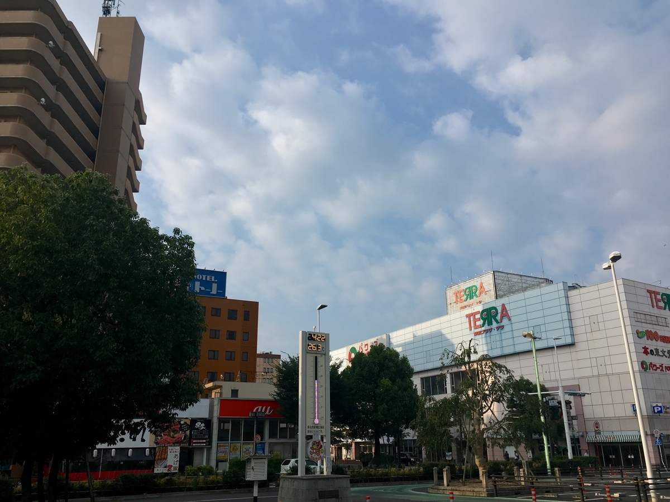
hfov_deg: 61.7
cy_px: 251
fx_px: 561
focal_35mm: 29
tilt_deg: +19.2
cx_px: 335
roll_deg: +0.8
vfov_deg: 48.2
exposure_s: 1/1374
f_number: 2.2
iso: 25
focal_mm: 4.15
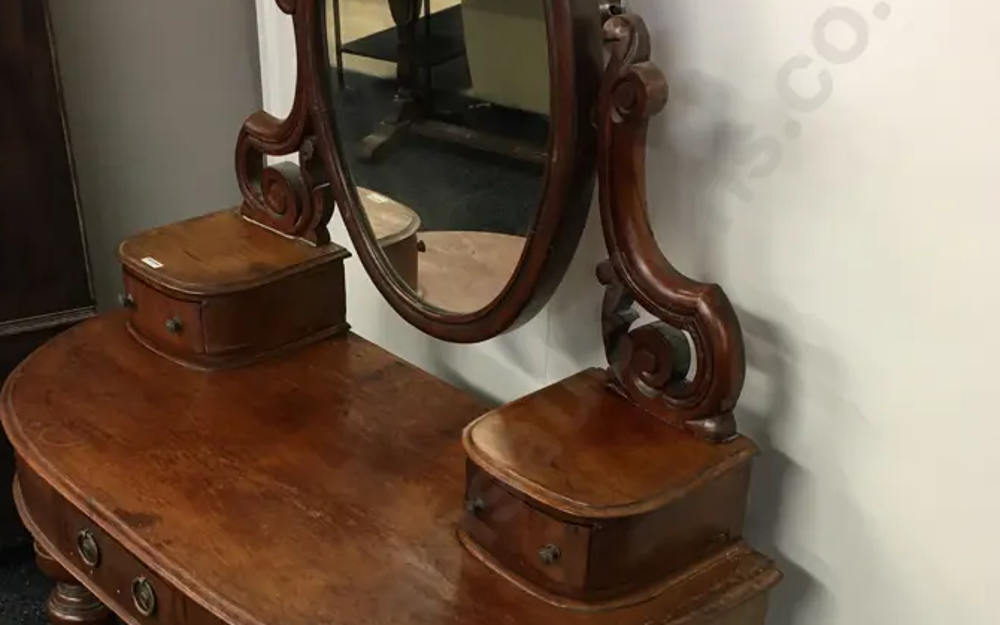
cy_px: 509
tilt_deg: -31.6
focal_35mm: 47
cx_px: 484
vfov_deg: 26.9
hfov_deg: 42.6
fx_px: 1281
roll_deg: -2.1
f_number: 2.2
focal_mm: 4.15
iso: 64
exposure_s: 1/17
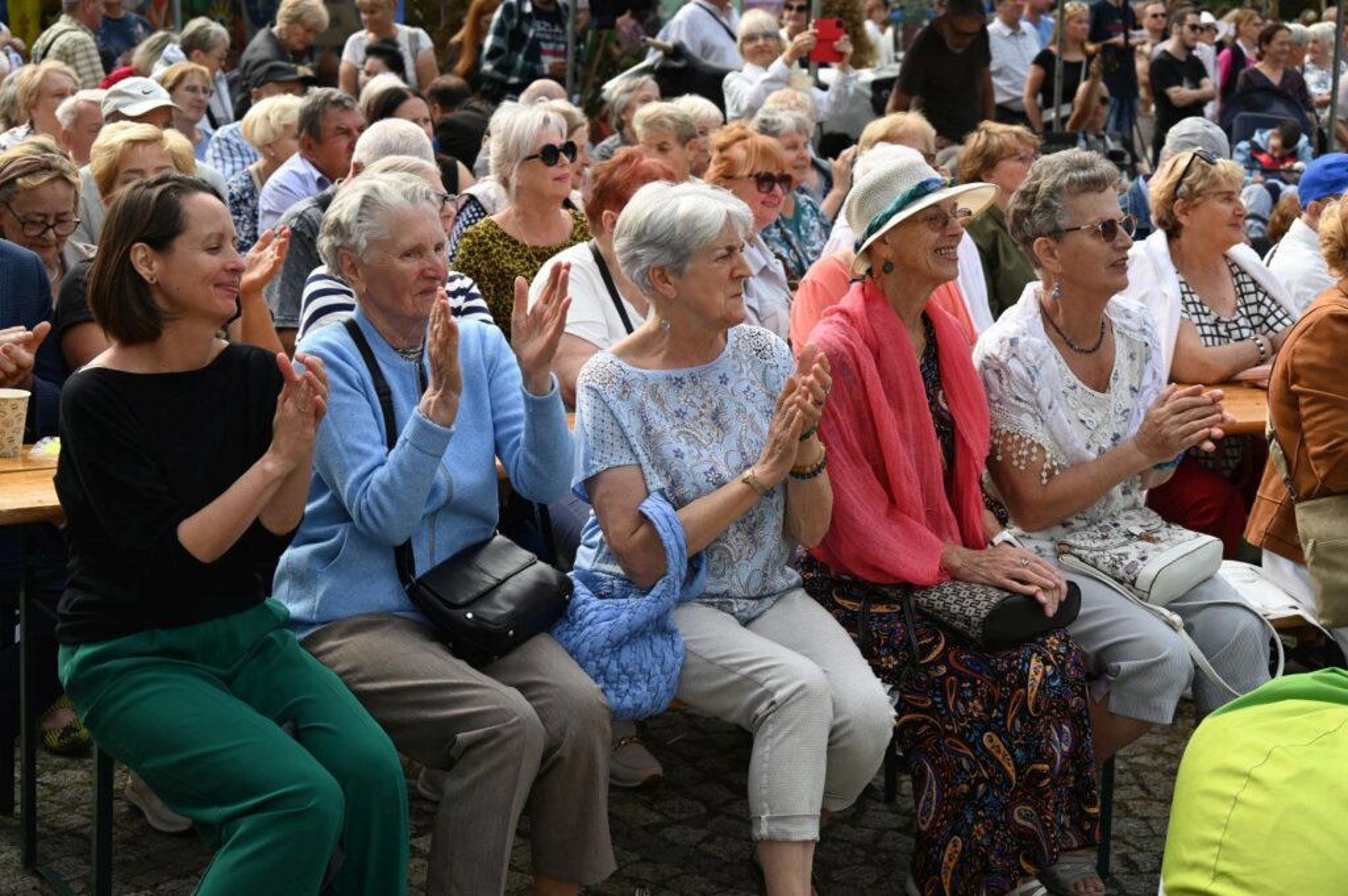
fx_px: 2245
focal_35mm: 60
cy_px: 448
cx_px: 674
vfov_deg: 22.6
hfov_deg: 33.4
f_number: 6.3
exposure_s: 1/640
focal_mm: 60
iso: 400
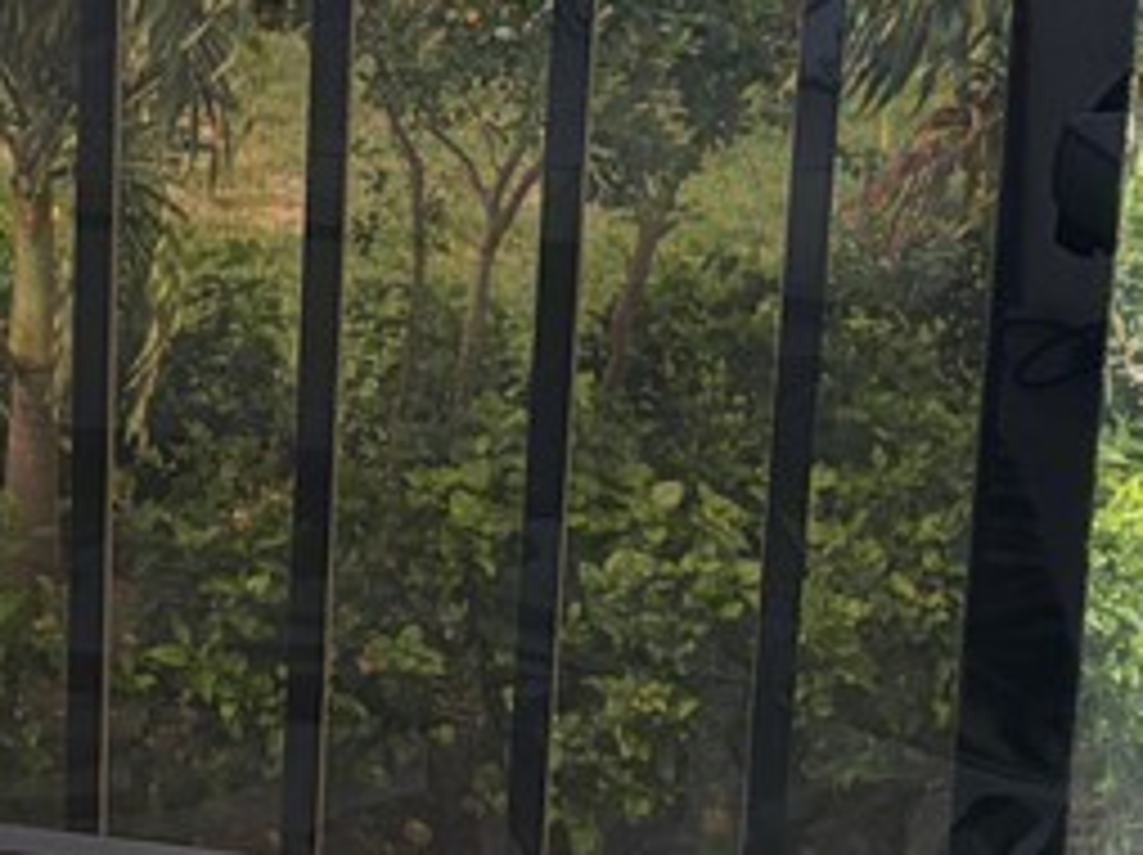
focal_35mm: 105
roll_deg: +1.7
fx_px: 3464
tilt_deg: -13.7
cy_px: -45
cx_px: -684
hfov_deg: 16.6
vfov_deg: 13.8
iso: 50
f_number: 1.6
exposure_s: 1/161
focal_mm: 5.96
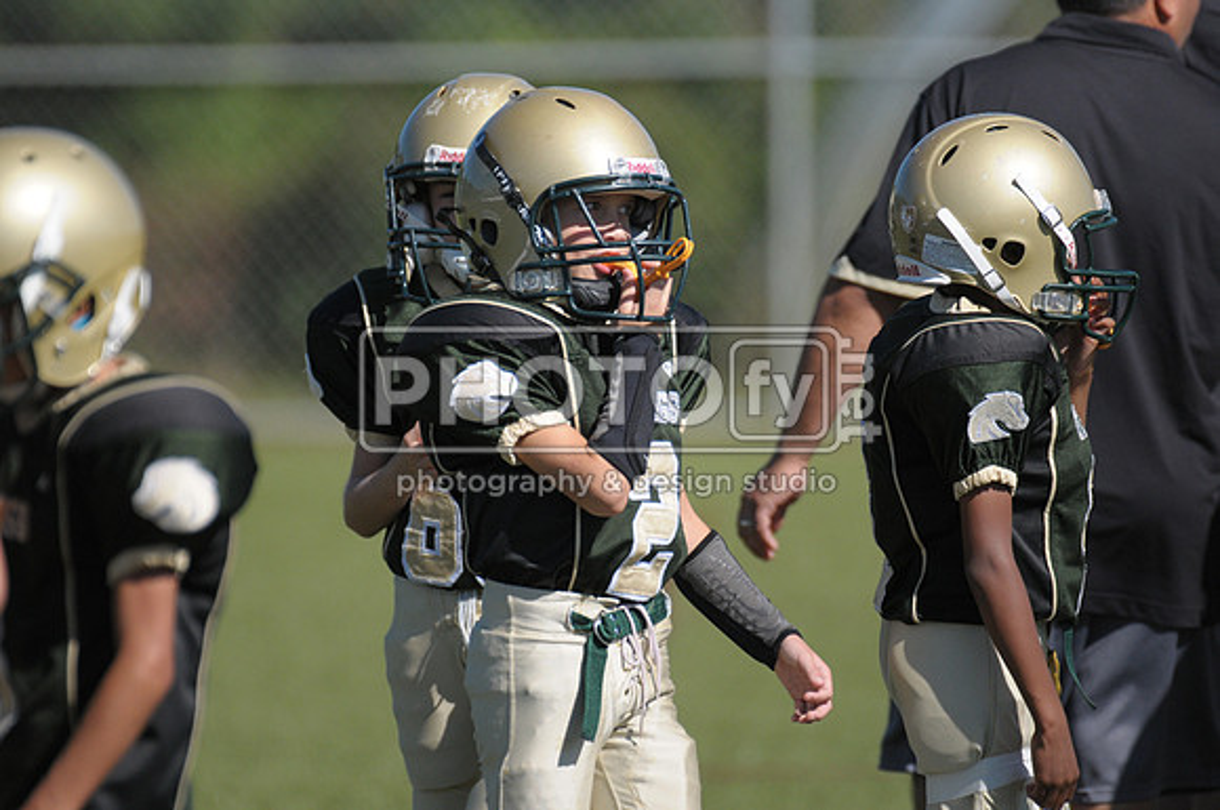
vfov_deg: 2.3
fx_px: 20305
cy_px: 405
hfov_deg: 3.4
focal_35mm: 600
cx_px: 610
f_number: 4
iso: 640
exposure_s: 1/4000
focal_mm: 400
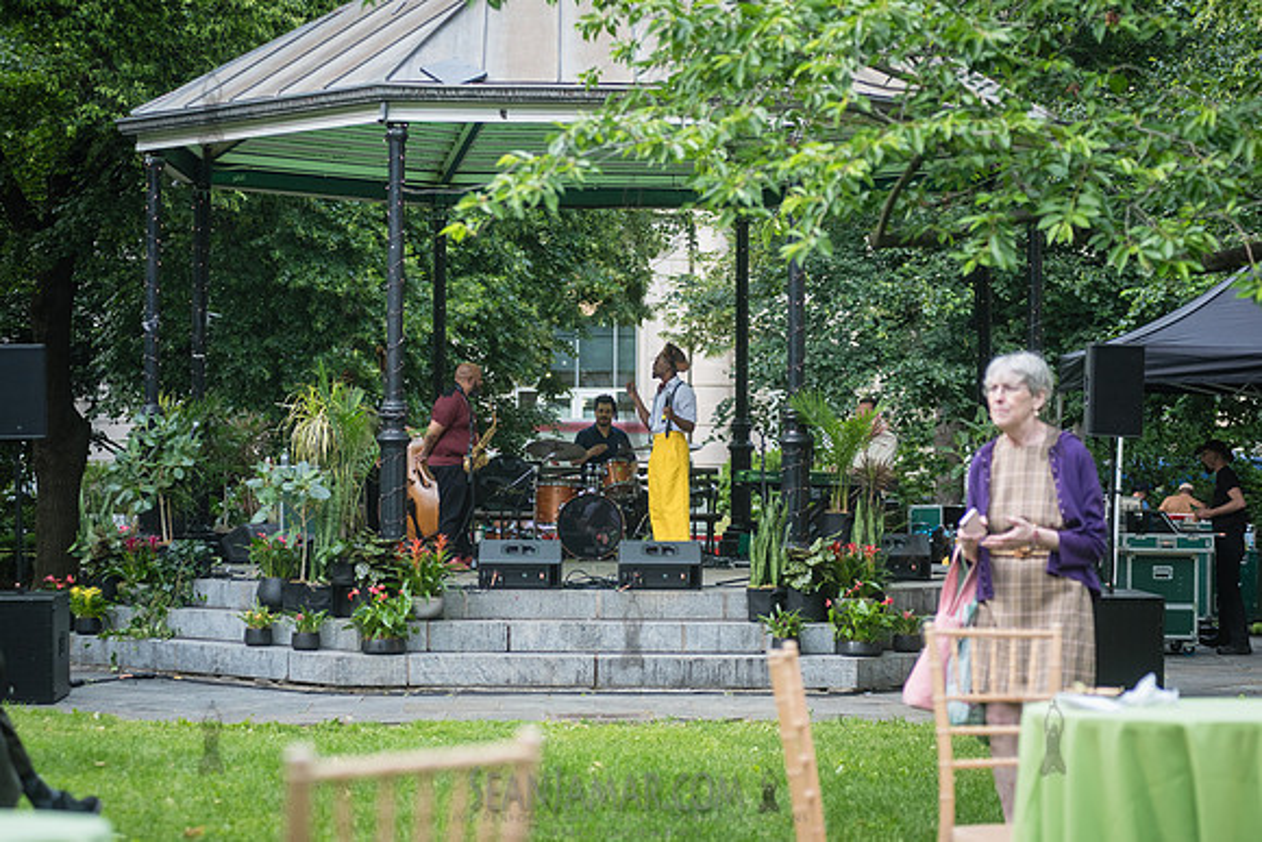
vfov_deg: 16.5
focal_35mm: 83
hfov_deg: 24.5
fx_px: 2906
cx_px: 631
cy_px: 421
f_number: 3.5
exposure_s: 1/400
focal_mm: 80
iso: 1000
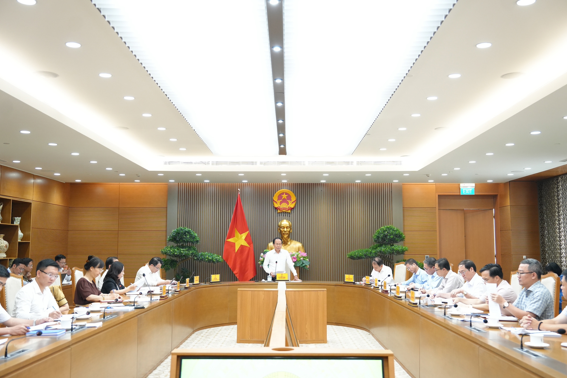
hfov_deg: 48.5
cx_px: 288
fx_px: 630
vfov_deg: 33.4
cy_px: 189
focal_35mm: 40
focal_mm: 39
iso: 2000
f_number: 2.8
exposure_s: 1/250
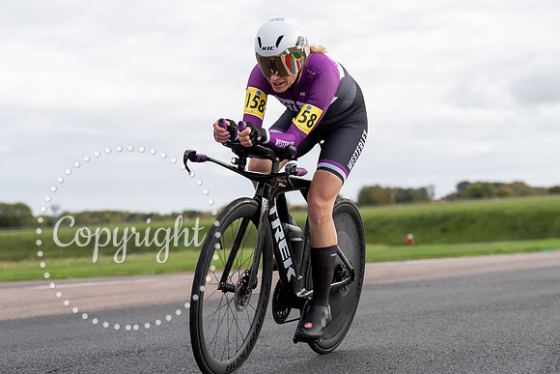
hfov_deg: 24.2
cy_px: 162
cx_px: 280
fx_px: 1304
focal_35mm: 84
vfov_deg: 16.3
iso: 125
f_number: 3.5
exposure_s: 1/800
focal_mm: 74
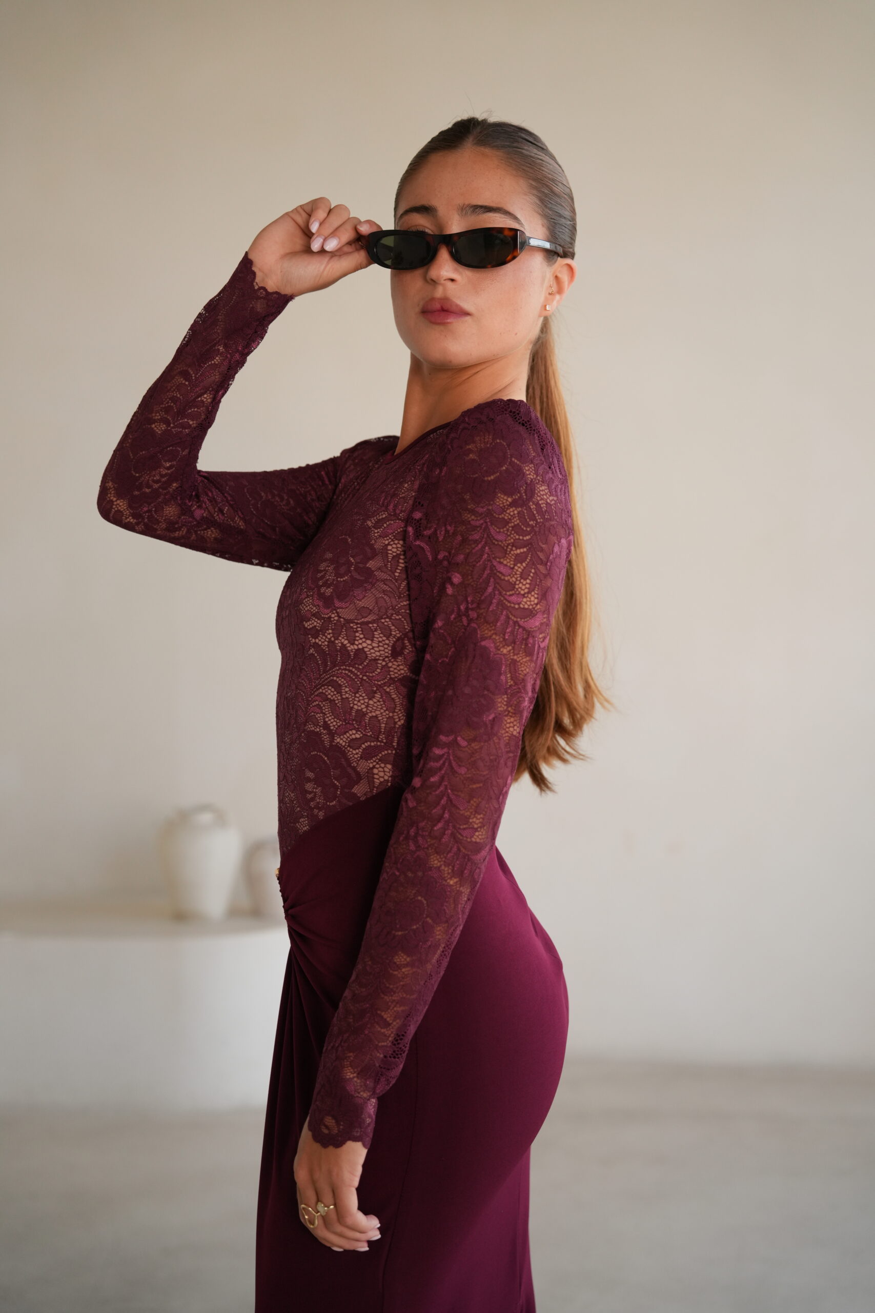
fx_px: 1855
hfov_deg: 26.5
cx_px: 438
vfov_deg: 39.0
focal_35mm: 51
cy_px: 656
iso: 800
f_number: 3.2
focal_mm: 50.9
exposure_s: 1/500
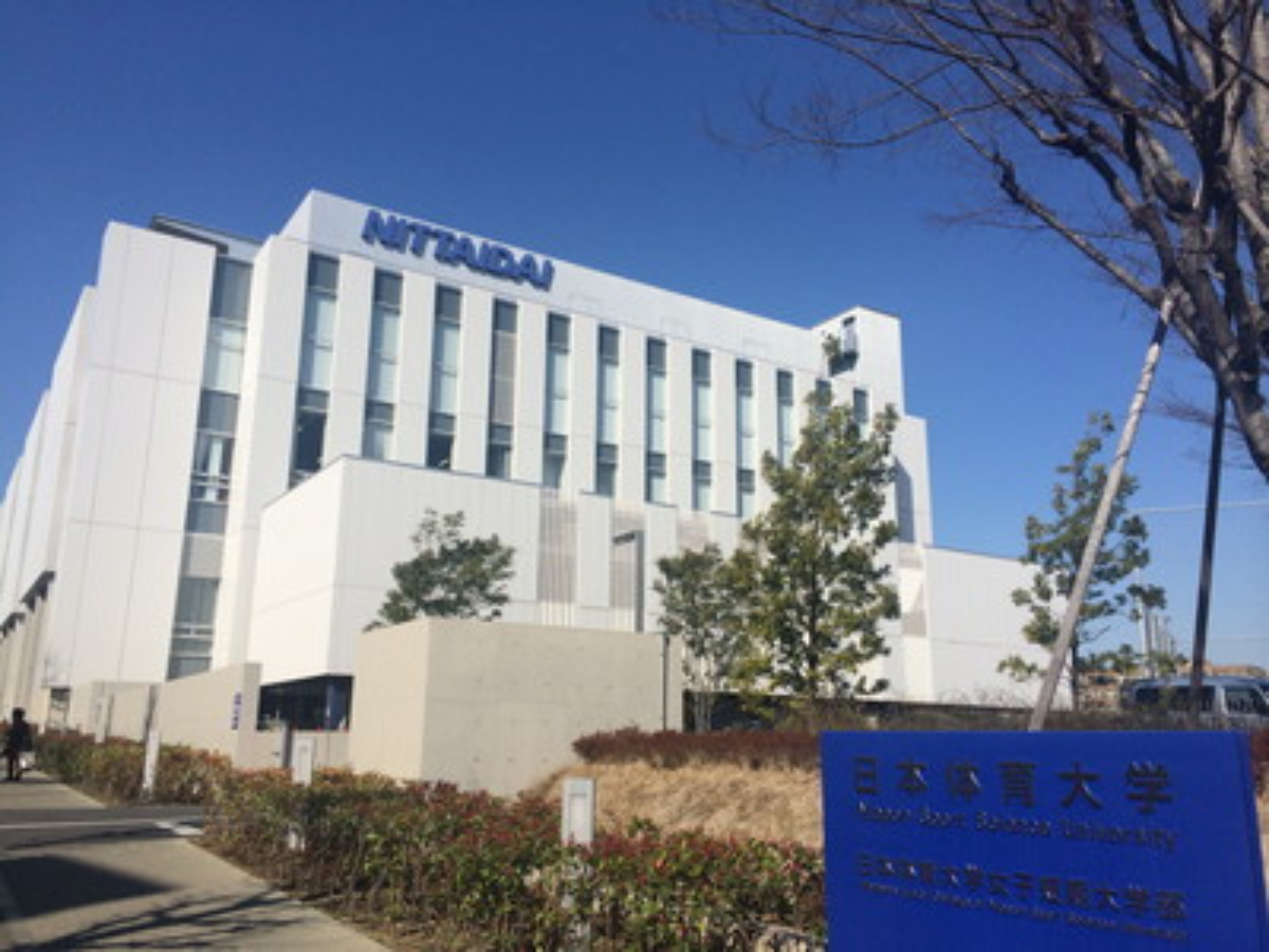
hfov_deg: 60.0
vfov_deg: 46.8
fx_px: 1100
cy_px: 476
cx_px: 634
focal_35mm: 30
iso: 40
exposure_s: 1/3731
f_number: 2.2
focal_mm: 4.12
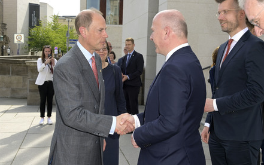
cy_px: 80
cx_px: 133
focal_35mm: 50
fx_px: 360
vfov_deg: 25.9
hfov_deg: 40.3
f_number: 13
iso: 320
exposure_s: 1/125
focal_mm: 48
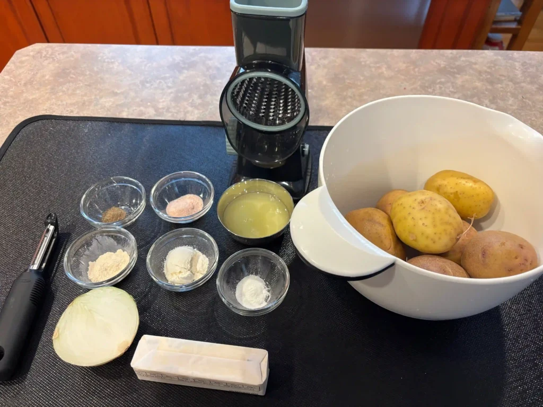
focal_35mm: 26
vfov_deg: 53.1
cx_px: 272
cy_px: 204
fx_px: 408
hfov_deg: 67.3
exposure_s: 1/60
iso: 160
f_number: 1.6
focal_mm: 5.96
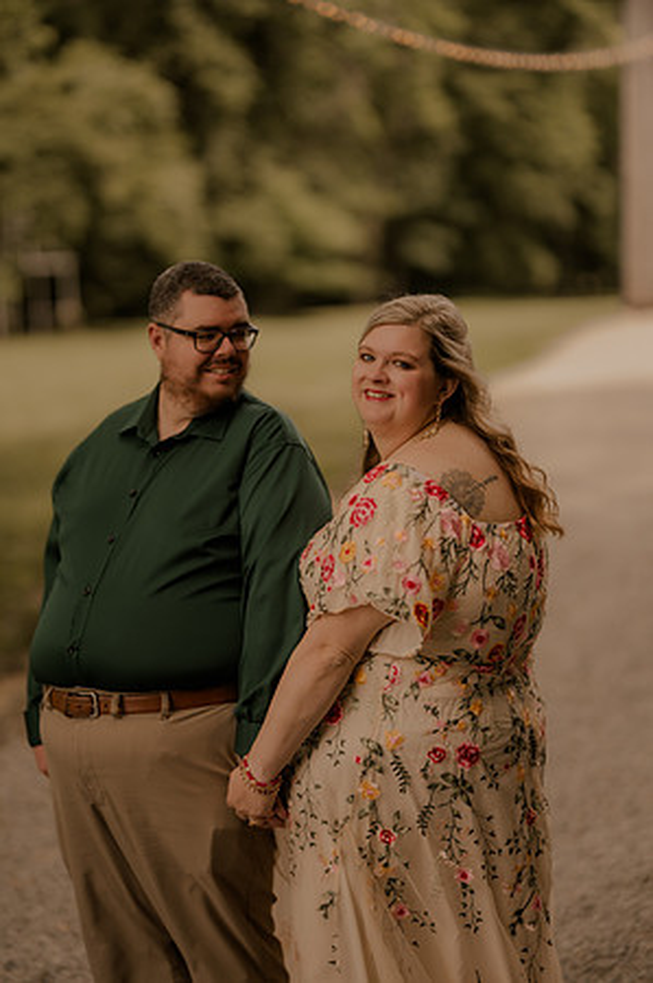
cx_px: 326
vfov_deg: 23.9
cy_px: 492
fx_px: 2318
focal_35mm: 85
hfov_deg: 16.0
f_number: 1.4
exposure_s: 1/2500
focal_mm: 85
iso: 250
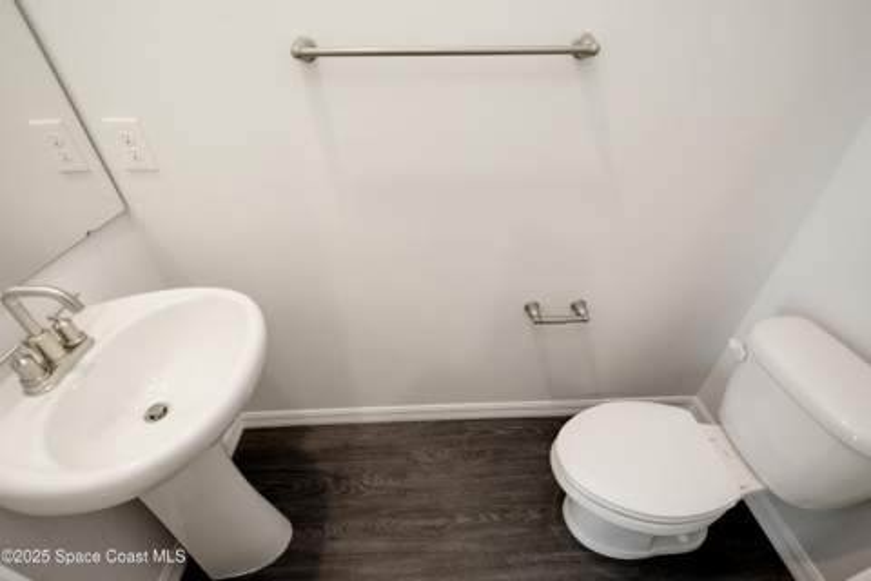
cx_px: 436
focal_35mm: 15
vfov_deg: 77.3
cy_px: 290
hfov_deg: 100.4
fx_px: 363
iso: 500
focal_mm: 10
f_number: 4
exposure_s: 1/60
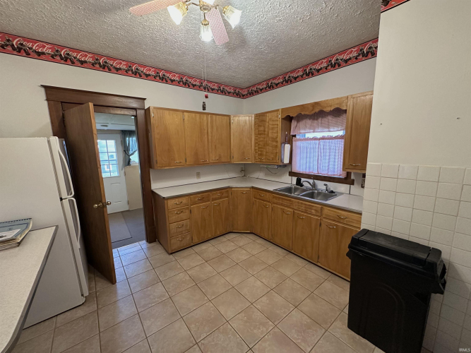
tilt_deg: -9.3
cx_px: 236
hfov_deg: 102.1
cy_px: 176
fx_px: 190
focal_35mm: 14
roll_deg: +0.8
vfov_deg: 85.7
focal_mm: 2.22
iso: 500
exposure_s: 1/60
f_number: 2.2
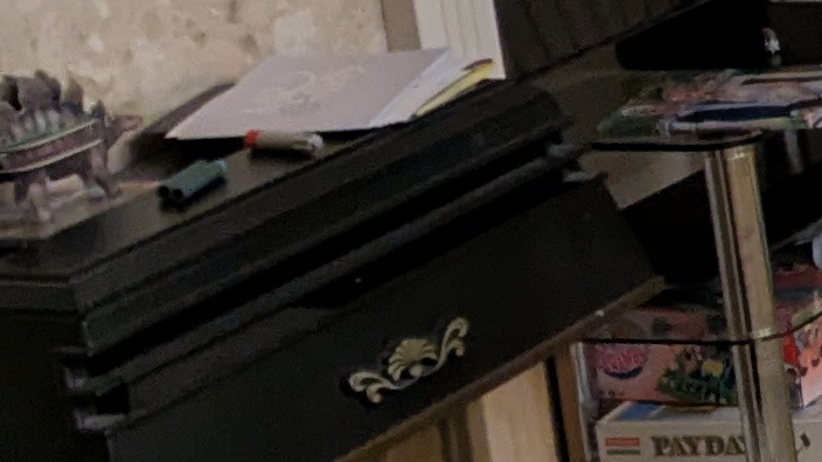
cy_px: 144
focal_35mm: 179
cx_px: 1704
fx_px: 3902
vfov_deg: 6.8
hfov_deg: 10.9
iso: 170
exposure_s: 1/25
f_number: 1.89
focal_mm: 5.43
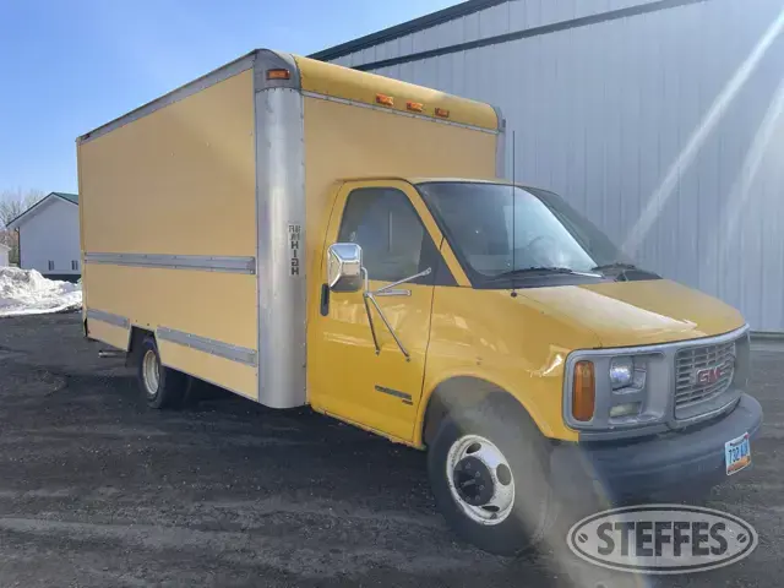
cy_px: 294
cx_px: 392
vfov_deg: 53.1
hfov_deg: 67.3
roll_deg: +1.3
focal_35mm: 26
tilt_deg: -2.1
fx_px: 589
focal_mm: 4.2
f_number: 1.6
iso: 32
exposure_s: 1/1949
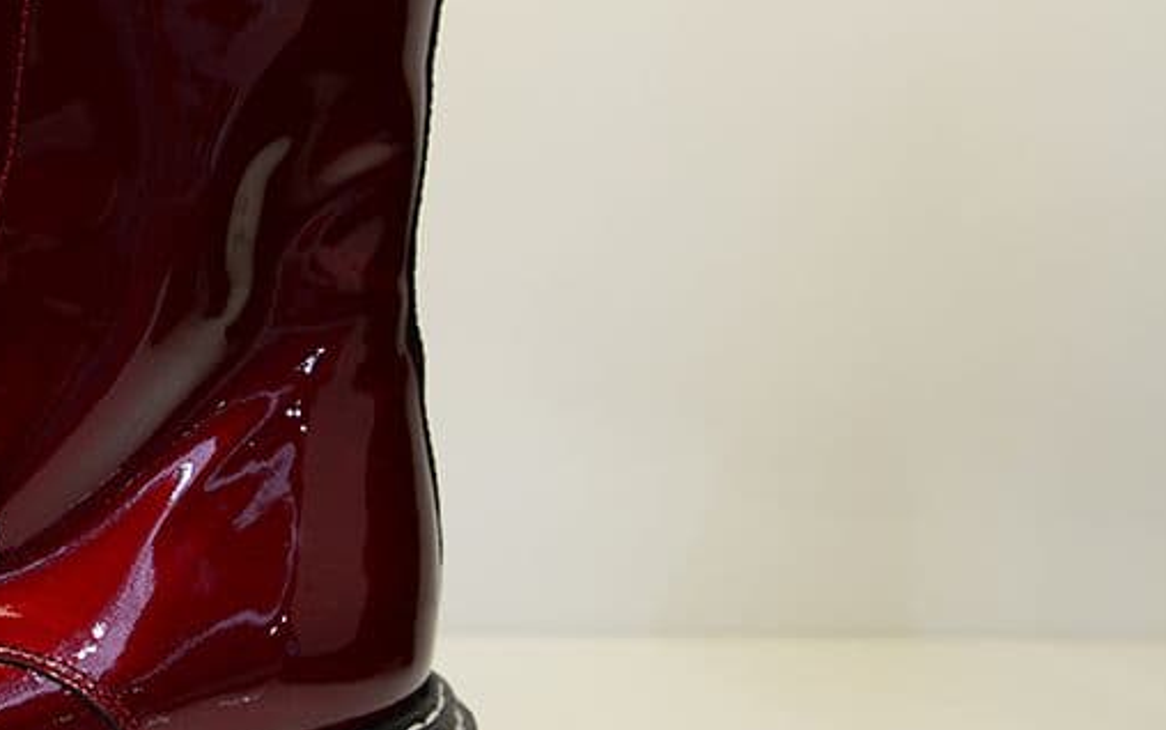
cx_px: -195
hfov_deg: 24.5
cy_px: 289
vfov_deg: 16.9
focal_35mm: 77
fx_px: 2448
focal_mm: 32
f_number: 5.6
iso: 640
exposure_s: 1/200
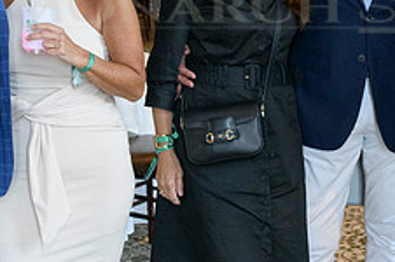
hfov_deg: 22.6
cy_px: 6
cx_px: 259
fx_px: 986
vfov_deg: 14.9
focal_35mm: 90
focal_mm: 35
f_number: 4
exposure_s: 1/320
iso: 2500
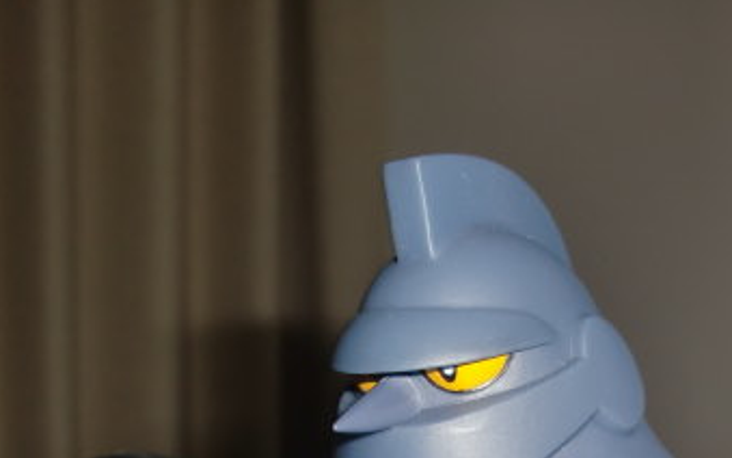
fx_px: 1437
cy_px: 493
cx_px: 440
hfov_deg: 28.5
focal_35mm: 72
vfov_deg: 17.5
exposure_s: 1/30
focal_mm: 6.3
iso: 64
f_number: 7.9
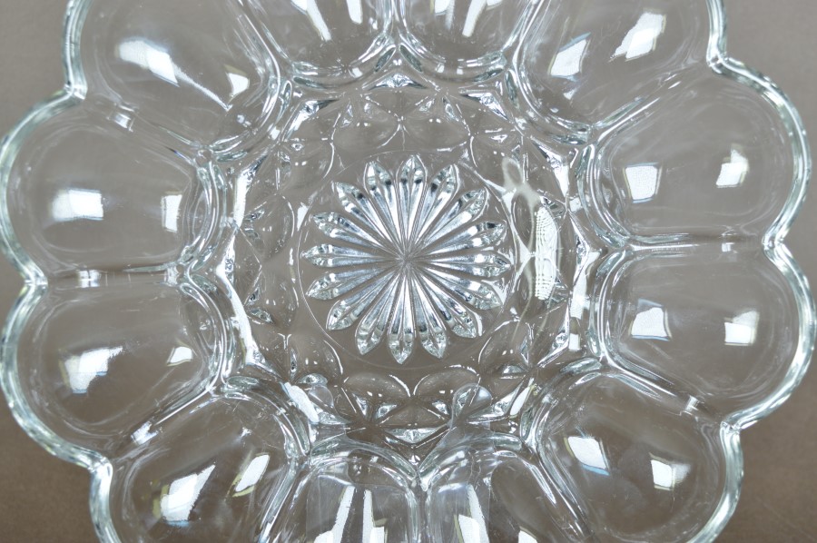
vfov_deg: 25.7
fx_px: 1190
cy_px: 272
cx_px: 408
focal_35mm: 52
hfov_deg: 37.9
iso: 100
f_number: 6.3
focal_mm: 35
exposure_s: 1/100
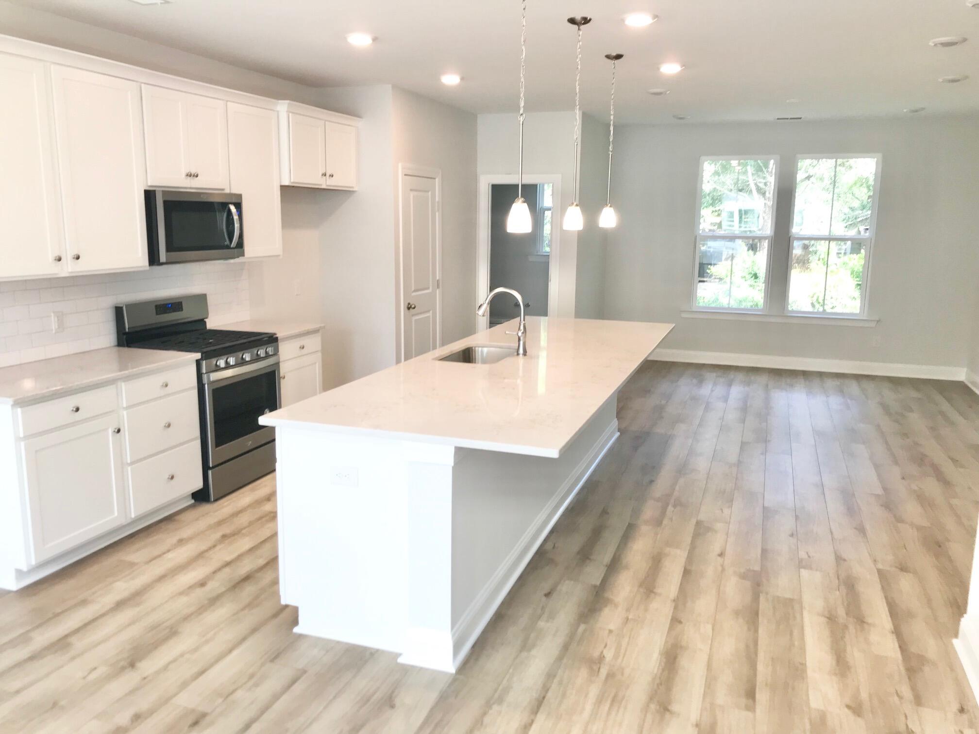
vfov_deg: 49.7
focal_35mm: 28
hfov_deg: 63.4
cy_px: 367
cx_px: 490
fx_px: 792
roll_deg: -1.2
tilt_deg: -11.3
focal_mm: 3.99
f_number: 1.8
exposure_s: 1/60
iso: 32
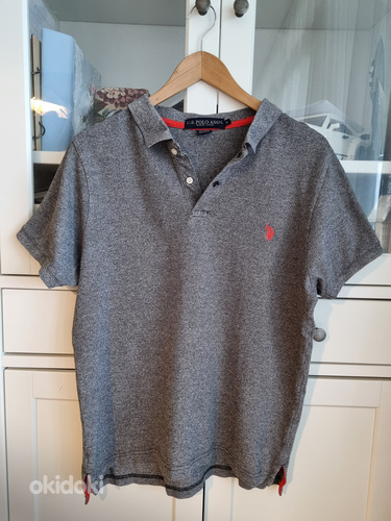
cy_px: 260
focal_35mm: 26
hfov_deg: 53.1
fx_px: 392
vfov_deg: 67.3
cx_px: 196
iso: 500
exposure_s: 1/50
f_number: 1.8
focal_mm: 5.4
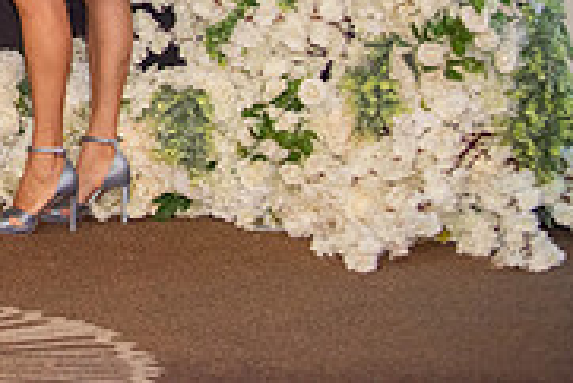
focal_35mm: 224
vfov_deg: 6.1
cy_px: -226
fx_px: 3568
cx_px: -285
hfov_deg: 9.0
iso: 2000
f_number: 2.8
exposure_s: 1/200
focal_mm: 70
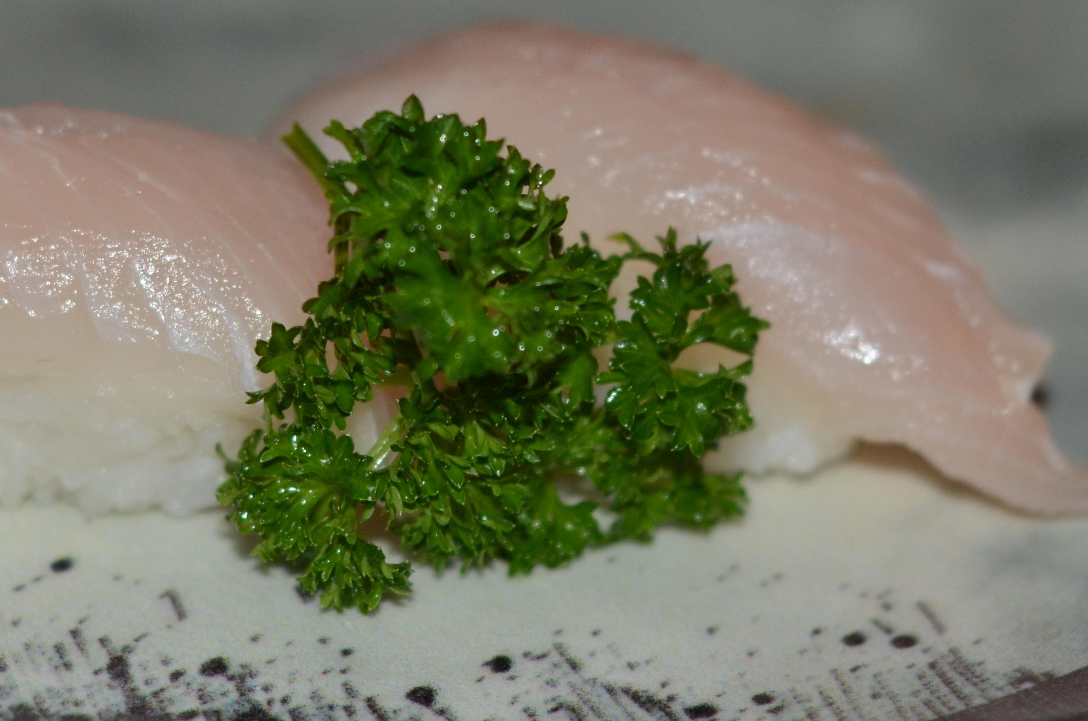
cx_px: 417
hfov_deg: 13.7
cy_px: 238
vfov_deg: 9.1
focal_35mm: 150
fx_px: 4524
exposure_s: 1/60
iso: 640
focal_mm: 50
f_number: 2.8
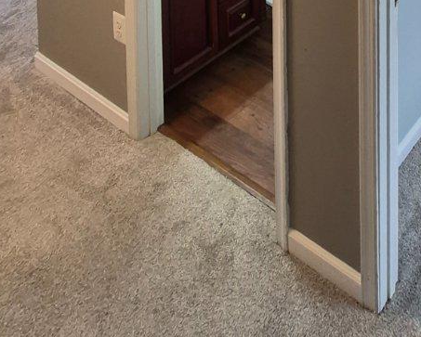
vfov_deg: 22.4
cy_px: -254
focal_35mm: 43
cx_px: 348
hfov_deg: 40.8
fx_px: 536
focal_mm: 1.74
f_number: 2.2
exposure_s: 1/60
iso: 160
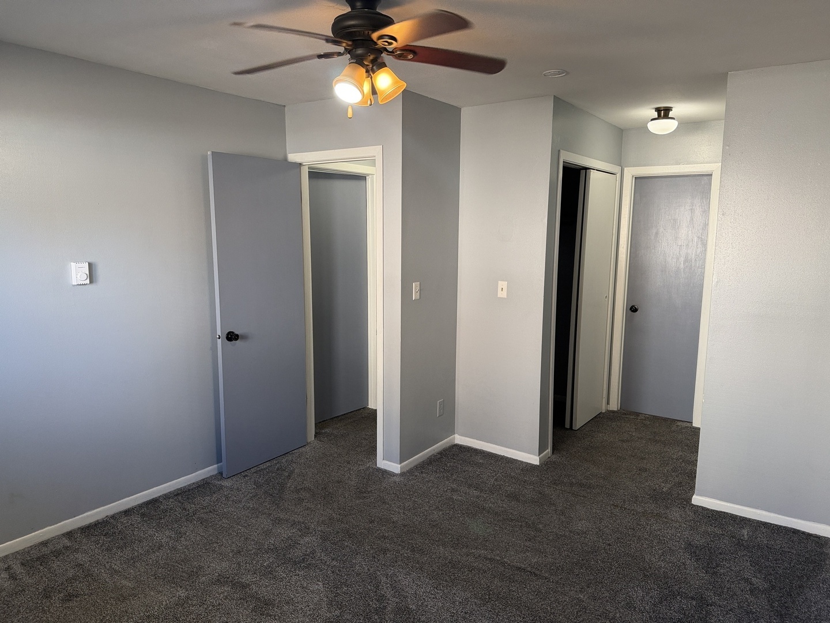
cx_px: 415
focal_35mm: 24
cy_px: 312
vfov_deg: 56.8
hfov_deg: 71.6
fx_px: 575
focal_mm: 6.76
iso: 250
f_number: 1.78
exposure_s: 1/120
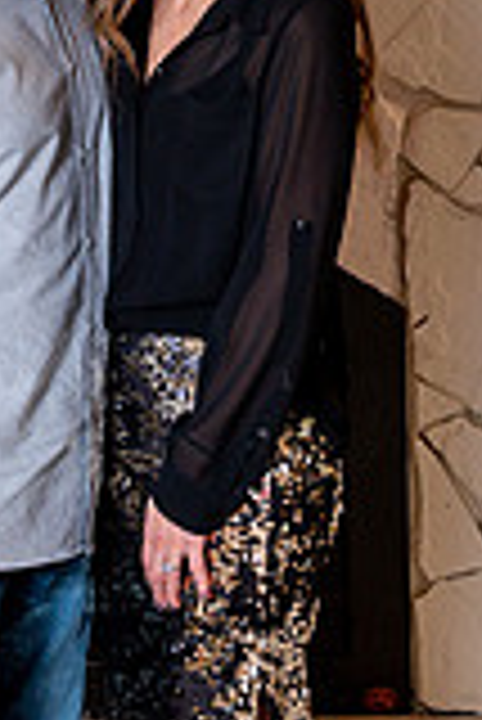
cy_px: 261
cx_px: 77
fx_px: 2705
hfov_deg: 10.1
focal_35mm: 135
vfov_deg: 15.2
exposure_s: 1/200
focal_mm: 48
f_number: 5
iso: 500
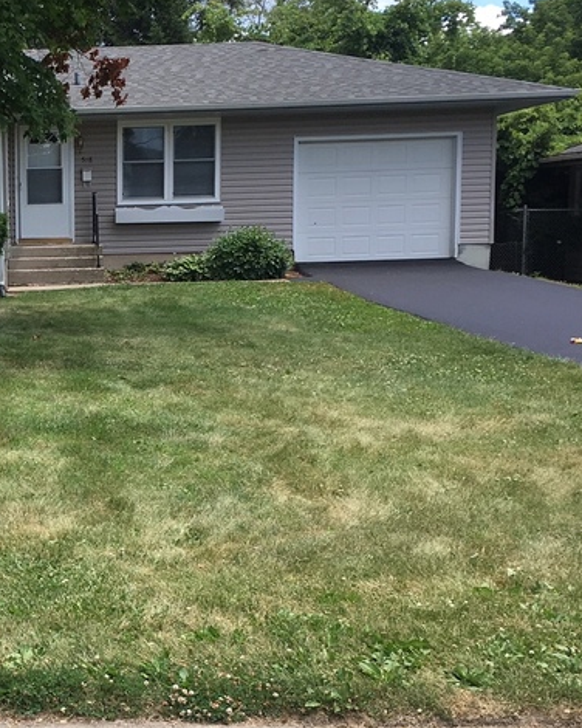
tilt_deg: -9.9
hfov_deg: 22.3
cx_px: -37
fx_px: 1400
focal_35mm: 65
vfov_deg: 29.0
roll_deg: +1.6
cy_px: 458
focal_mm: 4.15
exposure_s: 1/705
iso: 25
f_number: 2.2
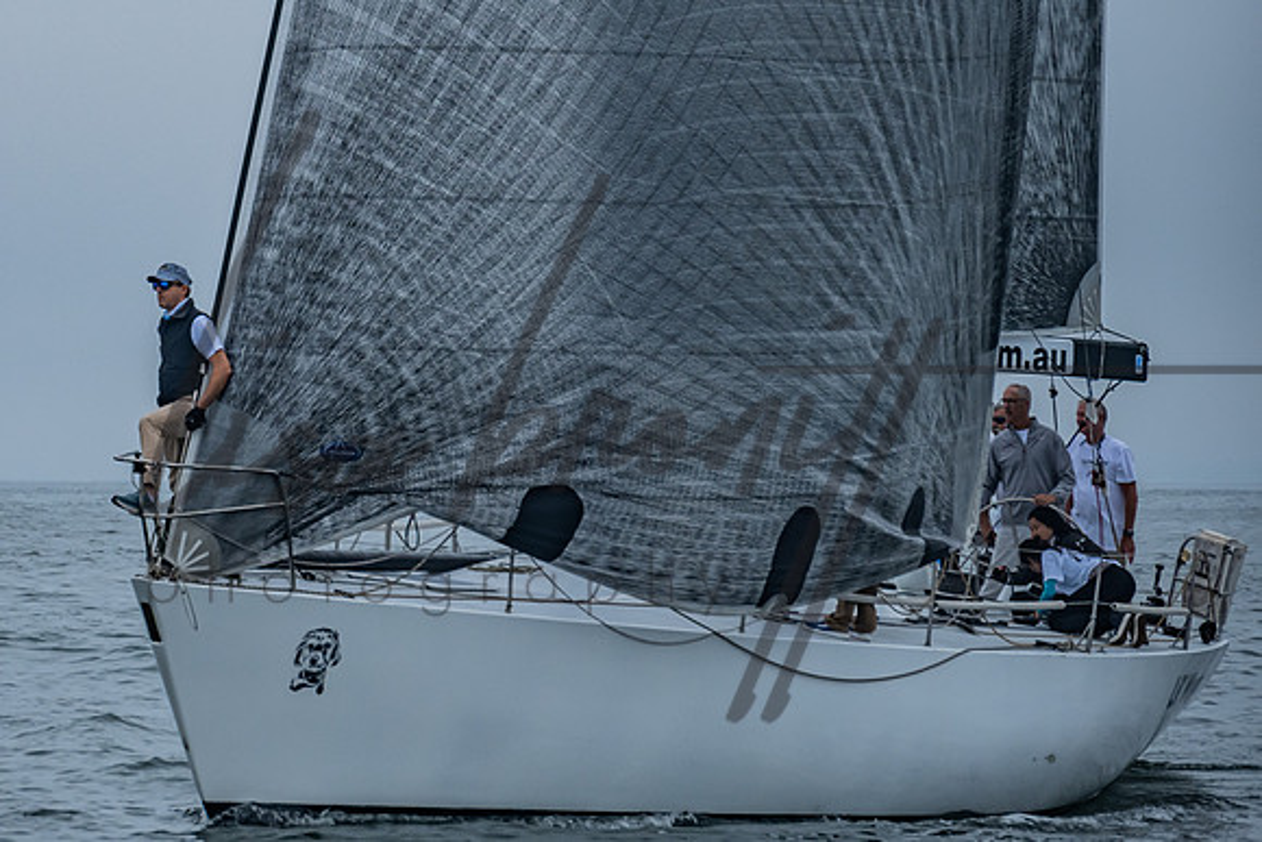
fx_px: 12510
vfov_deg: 3.9
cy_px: 149
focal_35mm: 357
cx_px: 35
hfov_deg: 5.8
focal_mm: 180
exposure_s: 1/2000
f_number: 6.3
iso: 320
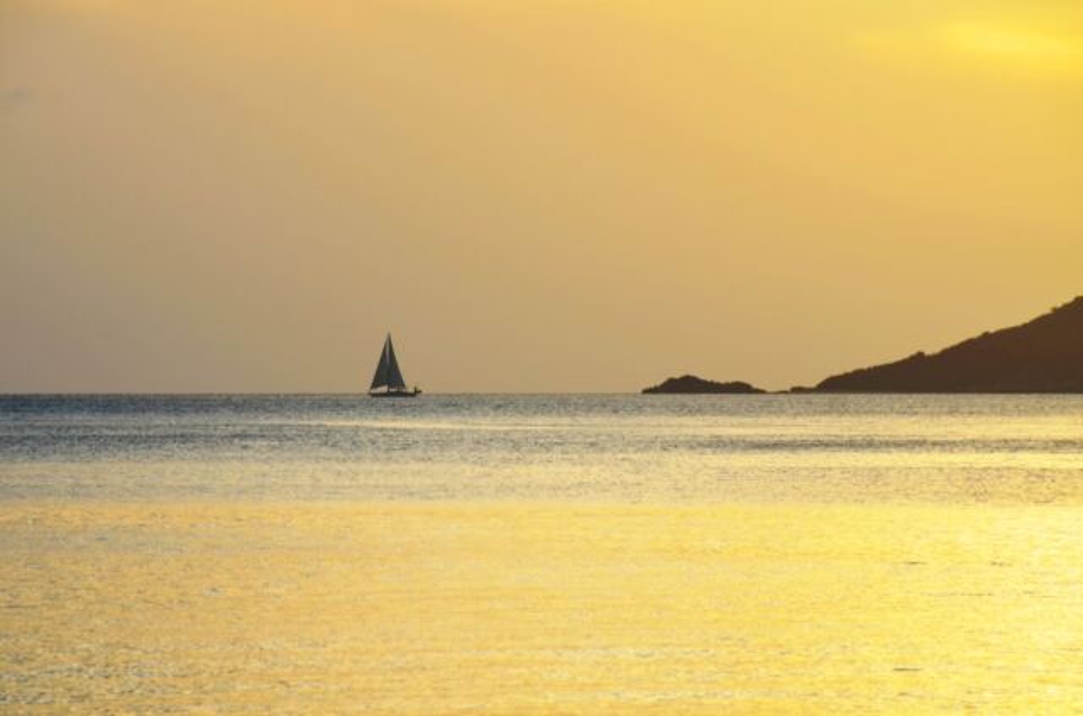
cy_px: 358
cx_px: 542
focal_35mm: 300
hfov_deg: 6.9
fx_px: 9001
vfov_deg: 4.6
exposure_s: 1/60
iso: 100
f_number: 13
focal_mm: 200
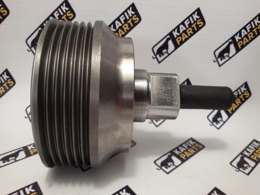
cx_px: 130
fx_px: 233
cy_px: 98
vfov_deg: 45.4
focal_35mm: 31
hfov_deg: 58.4
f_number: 2.4
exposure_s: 1/33
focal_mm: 2.93
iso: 50
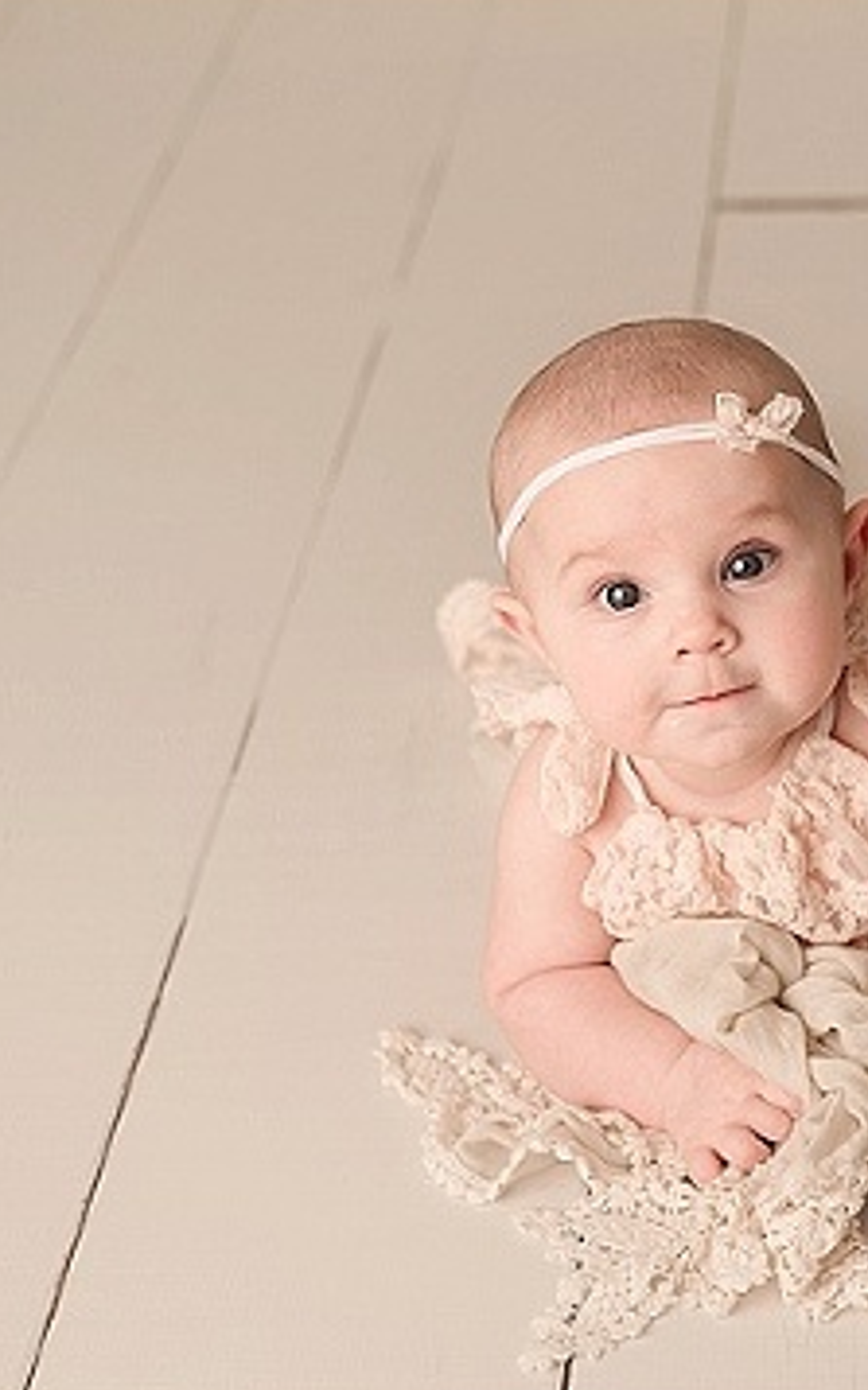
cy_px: 687
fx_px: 3067
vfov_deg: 25.5
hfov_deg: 16.0
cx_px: 732
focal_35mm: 81
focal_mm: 50
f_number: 2.8
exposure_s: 1/160
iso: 160
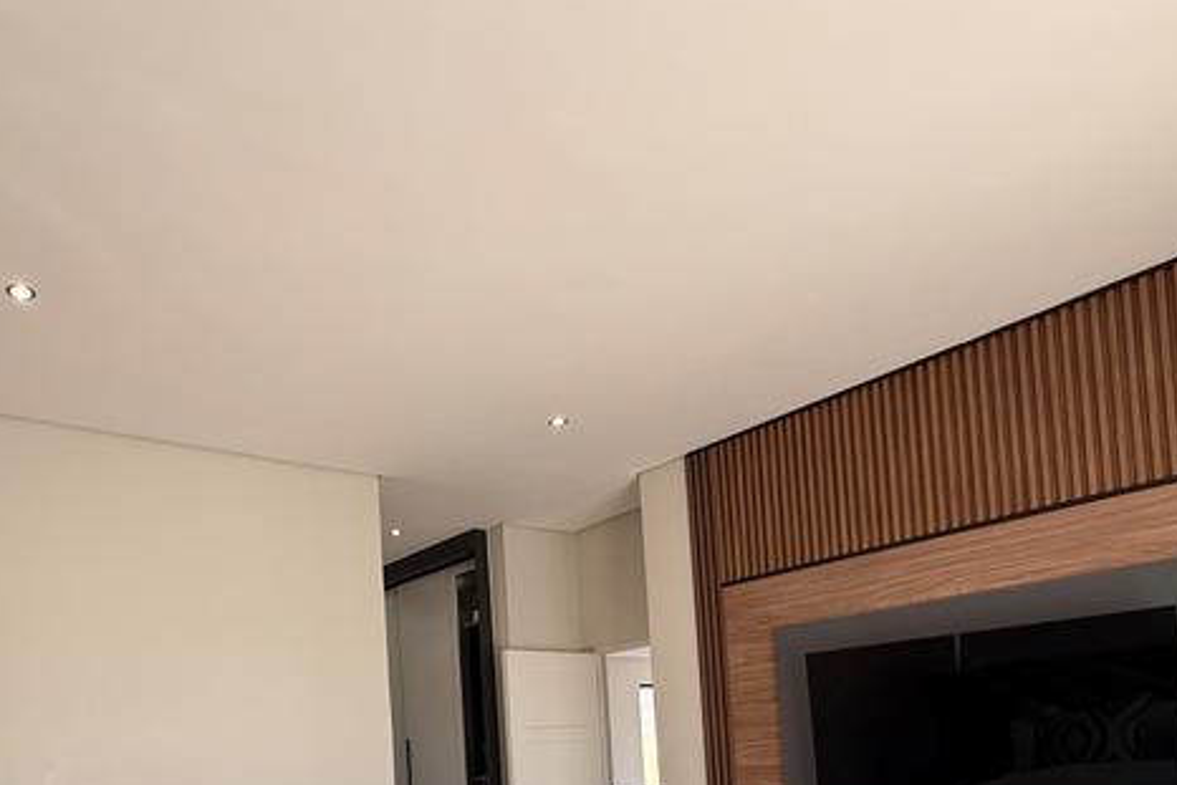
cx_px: 384
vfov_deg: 45.7
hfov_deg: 69.3
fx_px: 818
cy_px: 727
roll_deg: +3.9
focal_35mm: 25
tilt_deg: +3.7
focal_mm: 2.22
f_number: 2.2
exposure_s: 1/99
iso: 64
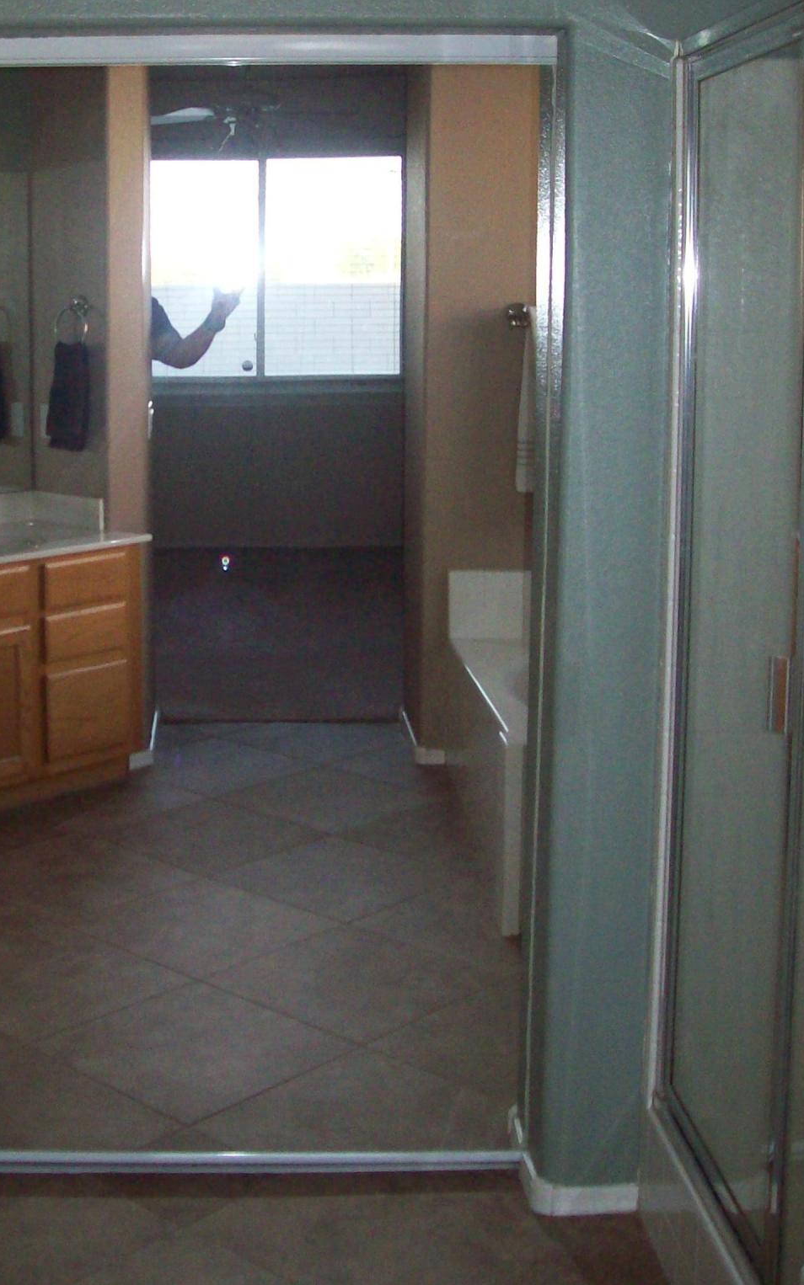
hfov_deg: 25.6
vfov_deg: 39.9
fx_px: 1753
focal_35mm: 50
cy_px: 451
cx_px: 224
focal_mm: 6
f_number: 2.7
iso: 200
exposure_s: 1/64
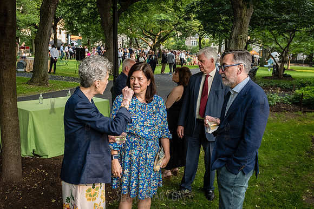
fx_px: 327
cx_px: 155
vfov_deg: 35.5
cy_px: 123
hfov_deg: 51.3
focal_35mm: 37
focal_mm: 24
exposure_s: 1/250
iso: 1000
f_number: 4.5
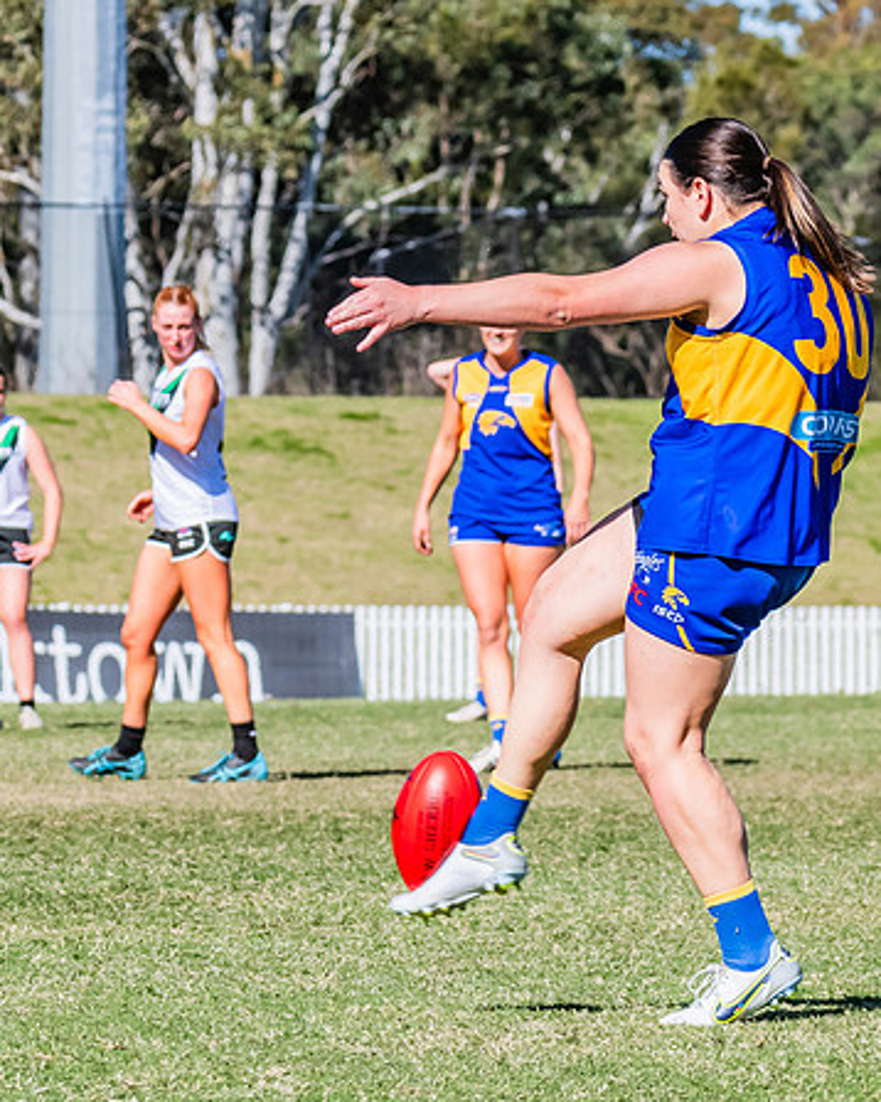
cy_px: 501
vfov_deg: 4.7
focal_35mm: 409
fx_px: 13340
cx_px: 551
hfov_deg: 3.8
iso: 640
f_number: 10
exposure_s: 1/1250
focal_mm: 170
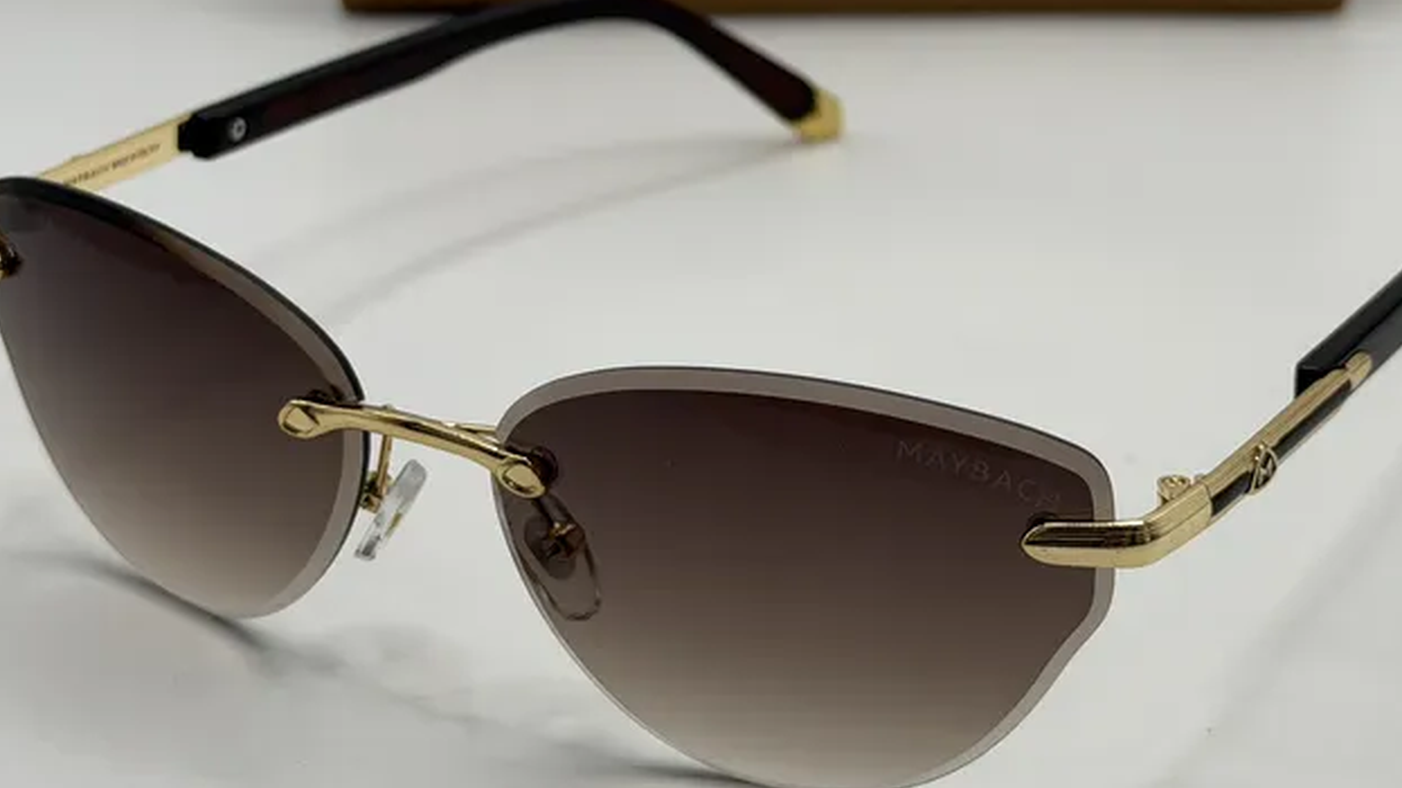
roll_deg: +0.5
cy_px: 198
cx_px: 819
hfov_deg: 24.7
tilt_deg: -22.1
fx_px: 3196
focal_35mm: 86
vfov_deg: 14.0
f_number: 1.78
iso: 64
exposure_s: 1/541
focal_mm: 6.76
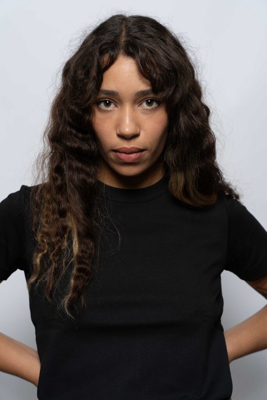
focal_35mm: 56
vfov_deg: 35.9
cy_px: 200
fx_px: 617
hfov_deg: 24.4
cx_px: 134
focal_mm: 55.5
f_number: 5.6
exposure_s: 1/125
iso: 100
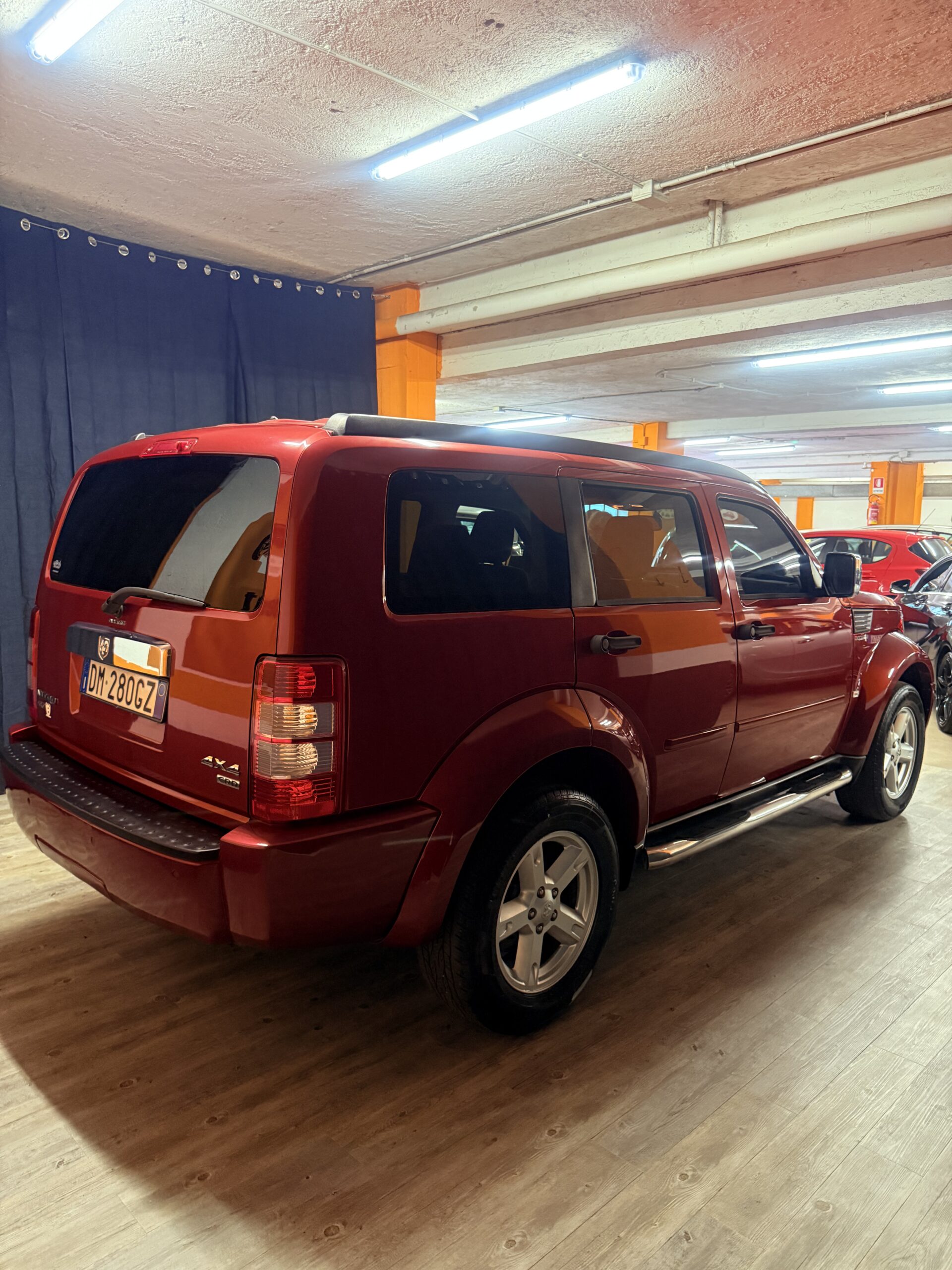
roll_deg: -1.3
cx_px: 476
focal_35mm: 24
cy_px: 635
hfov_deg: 56.8
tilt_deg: -7.5
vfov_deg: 71.6
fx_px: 880
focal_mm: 6.76
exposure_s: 1/50
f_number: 1.78
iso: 500
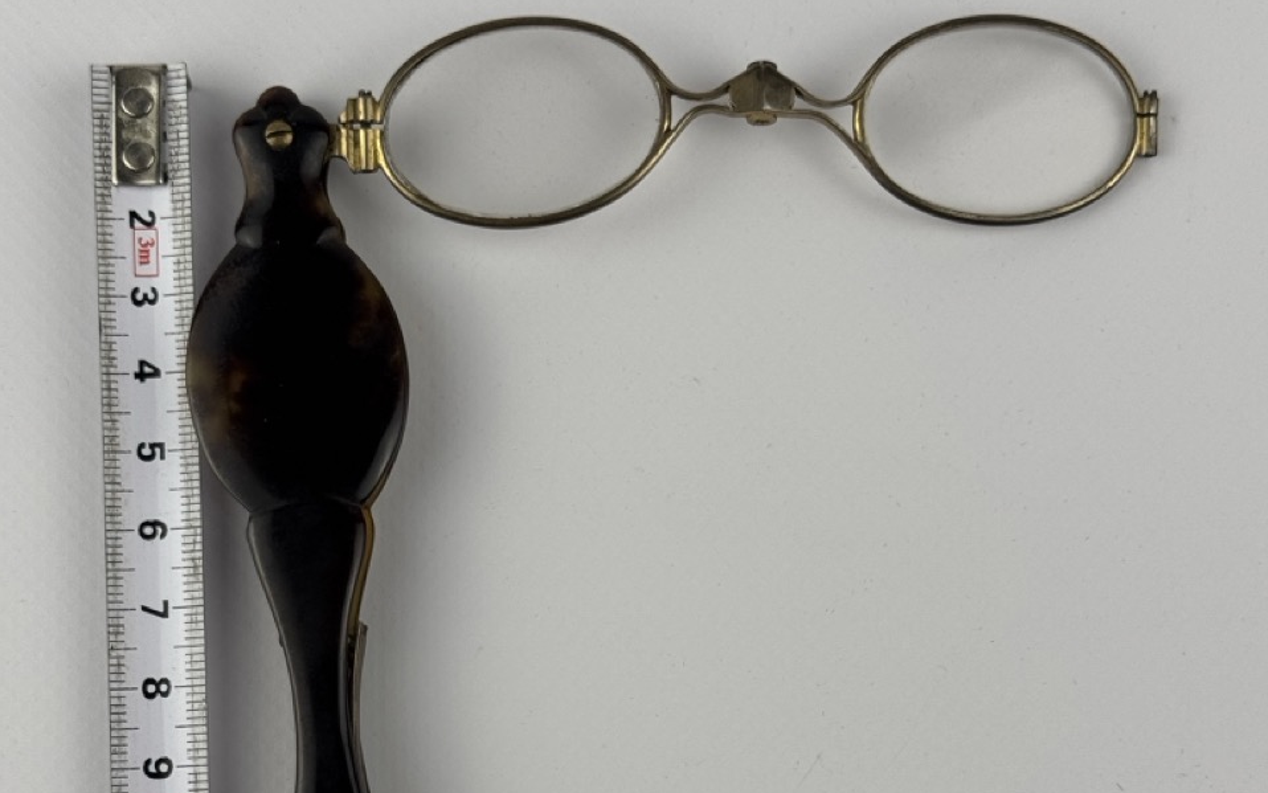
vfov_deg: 19.0
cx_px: 634
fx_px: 2350
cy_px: 598
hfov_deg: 30.2
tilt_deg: -81.8
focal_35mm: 68
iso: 64
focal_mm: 6.76
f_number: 1.78
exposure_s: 1/843
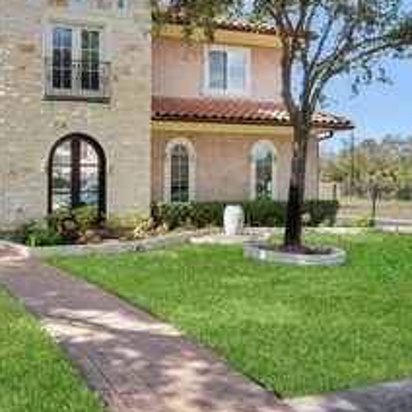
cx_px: 76
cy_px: 154
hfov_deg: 46.8
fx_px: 444
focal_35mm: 33
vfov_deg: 49.3
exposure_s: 1/160
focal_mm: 16.5
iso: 100
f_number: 4
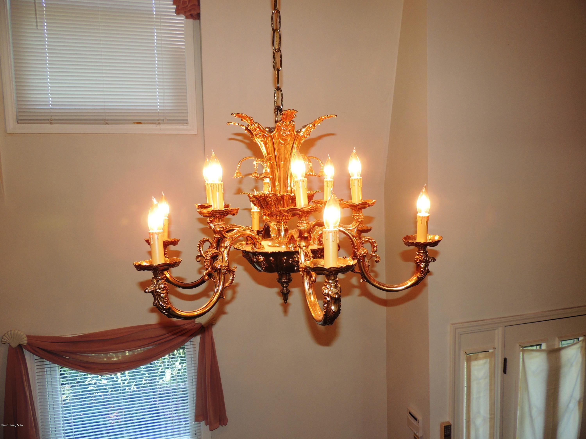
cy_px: 220
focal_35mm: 24
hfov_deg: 71.6
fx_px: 406
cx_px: 293
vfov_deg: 56.8
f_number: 3
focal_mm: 4.3
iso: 100
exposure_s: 1/80
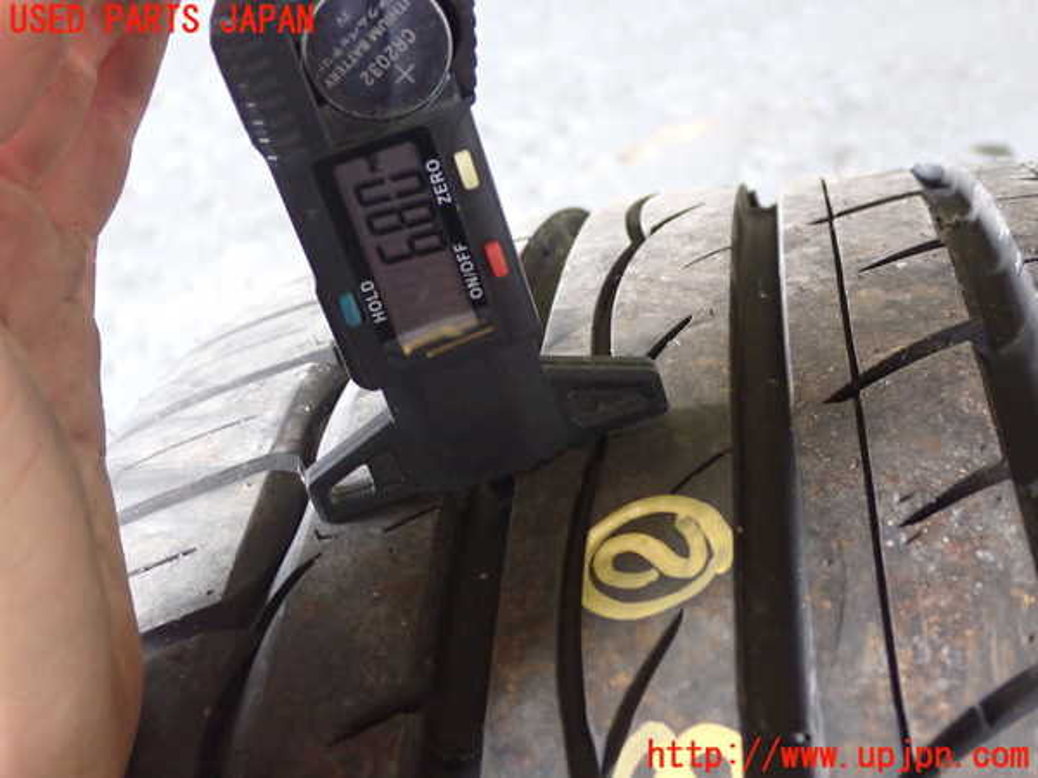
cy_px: 389
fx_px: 1409
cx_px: 519
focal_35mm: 47
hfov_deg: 40.4
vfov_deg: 30.9
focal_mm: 8.4
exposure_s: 1/50
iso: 640
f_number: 3.1
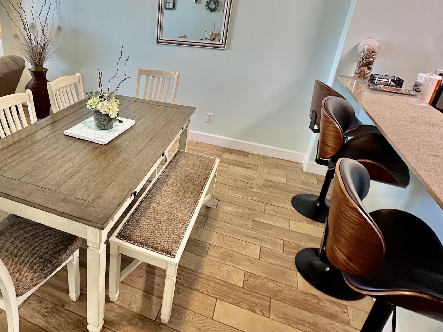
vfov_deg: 54.6
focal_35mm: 25
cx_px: 133
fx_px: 320
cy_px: 138
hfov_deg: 66.7
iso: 200
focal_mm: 2.22
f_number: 2.2
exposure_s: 1/60
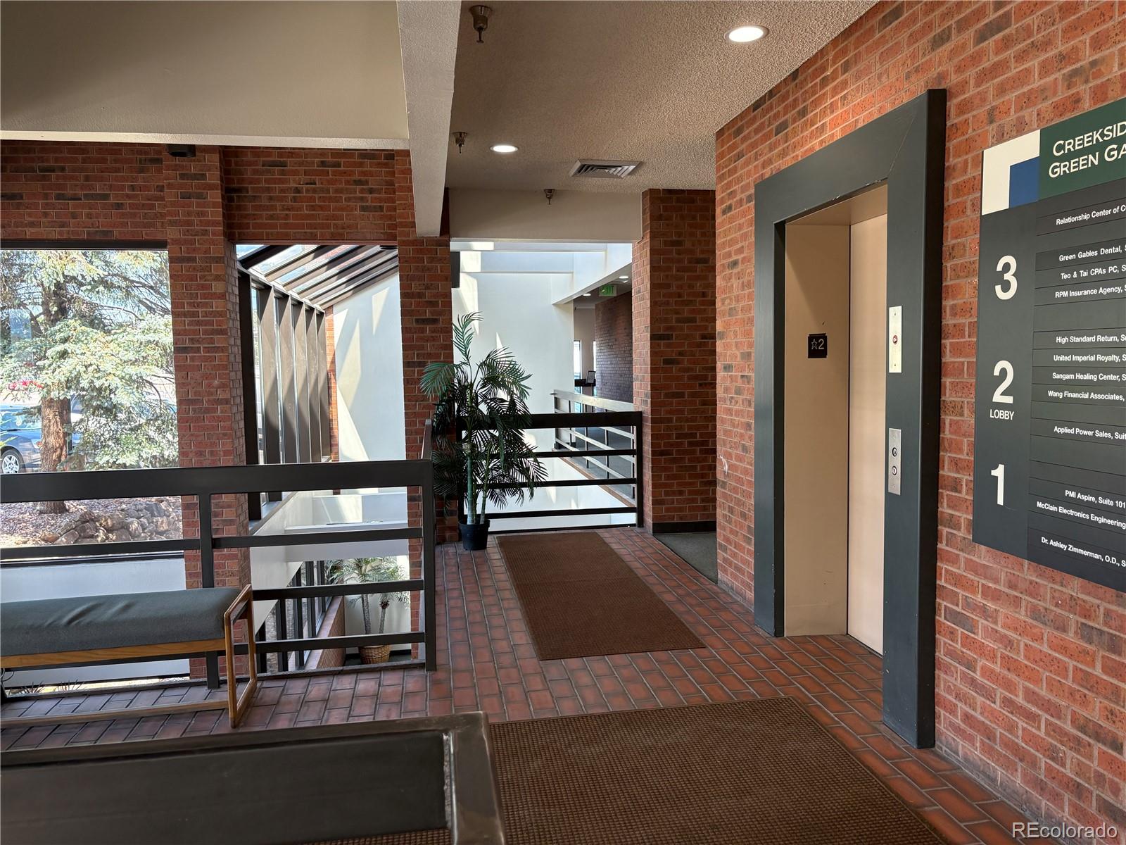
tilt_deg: -4.1
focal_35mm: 26
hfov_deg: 67.3
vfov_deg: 53.1
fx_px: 846
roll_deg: +1.3
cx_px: 563
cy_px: 422
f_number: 1.6
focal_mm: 5.96
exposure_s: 1/133
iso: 125
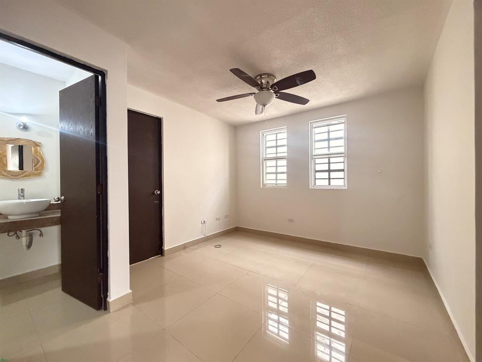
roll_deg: +0.9
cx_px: 241
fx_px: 195
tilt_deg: -0.8
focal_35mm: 14
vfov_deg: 85.7
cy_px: 181
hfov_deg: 102.1
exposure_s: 1/60
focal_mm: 2.22
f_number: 2.2
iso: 640
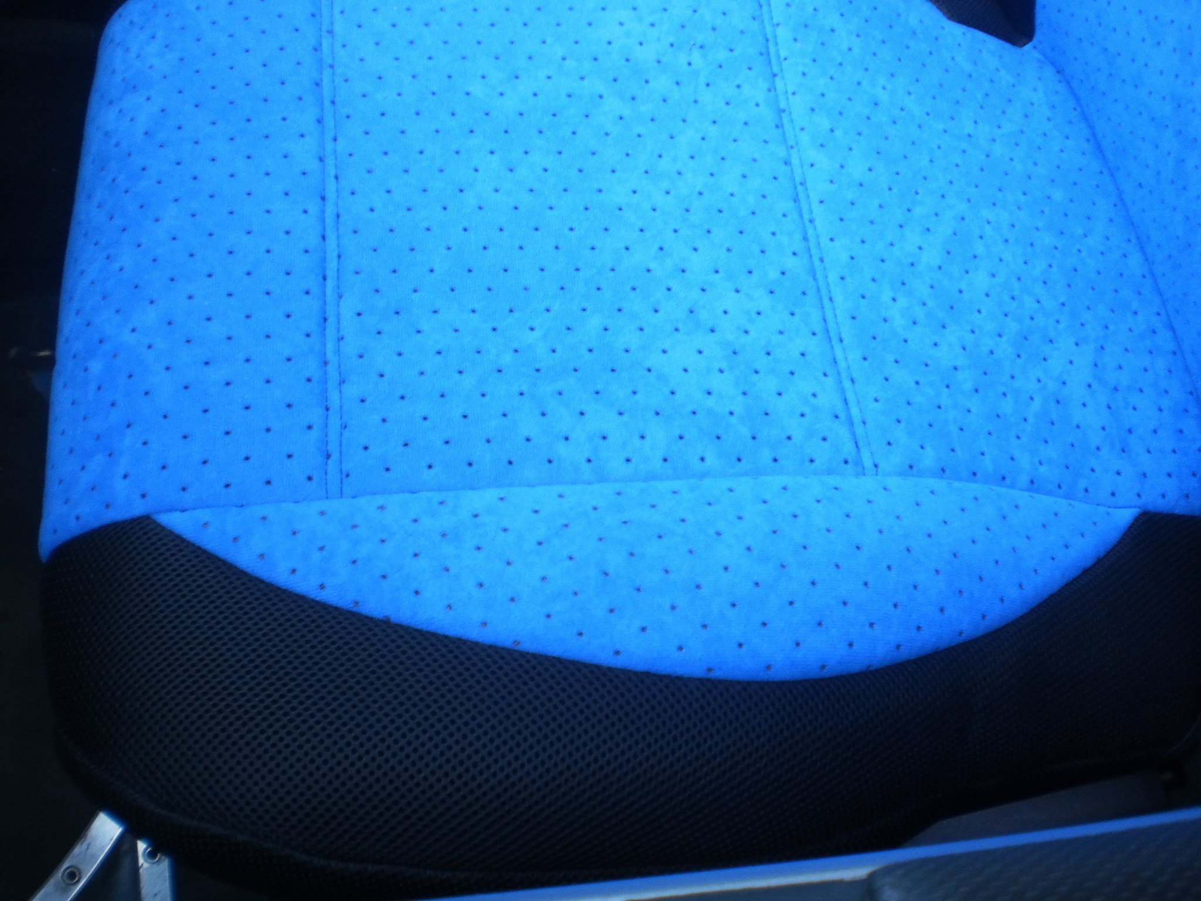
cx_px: 600
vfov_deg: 39.7
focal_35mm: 36
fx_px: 1249
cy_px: 450
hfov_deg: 51.4
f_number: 3.1
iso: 125
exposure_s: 1/10
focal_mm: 6.3
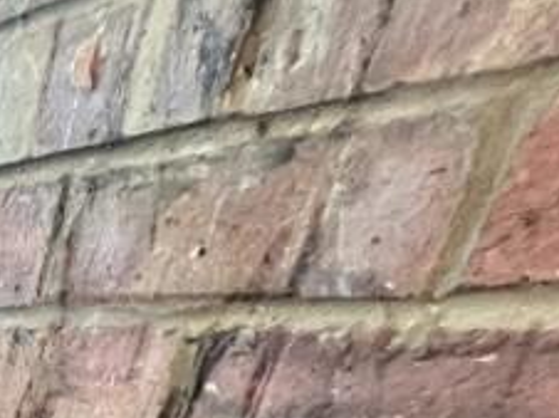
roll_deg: +1.7
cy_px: 861
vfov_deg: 17.2
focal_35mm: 59
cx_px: -638
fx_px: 952
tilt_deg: -26.7
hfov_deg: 17.7
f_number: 1.8
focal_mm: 1.57
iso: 800
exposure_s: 1/50
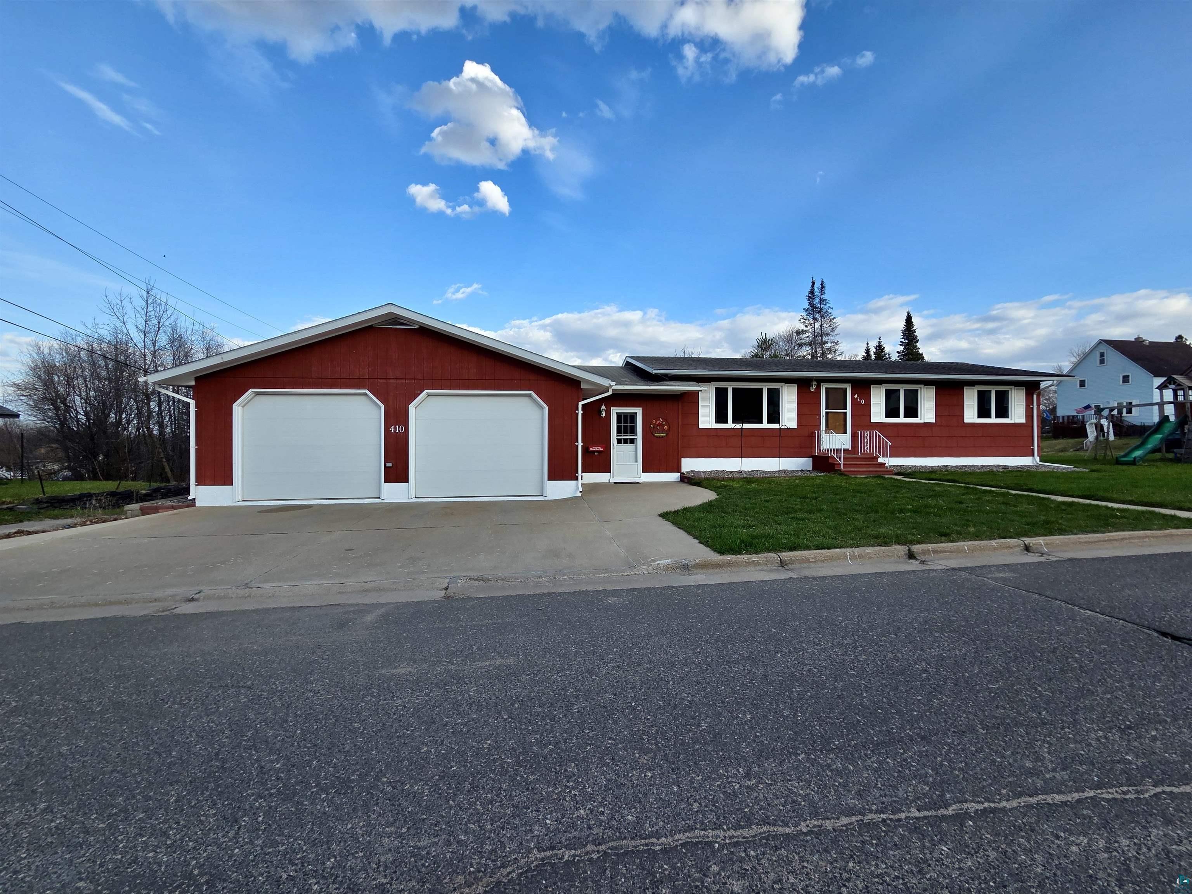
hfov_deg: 106.2
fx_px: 448
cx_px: 596
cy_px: 447
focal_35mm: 13
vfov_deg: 89.9
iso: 50
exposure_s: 1/1073
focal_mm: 2.2
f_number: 2.2
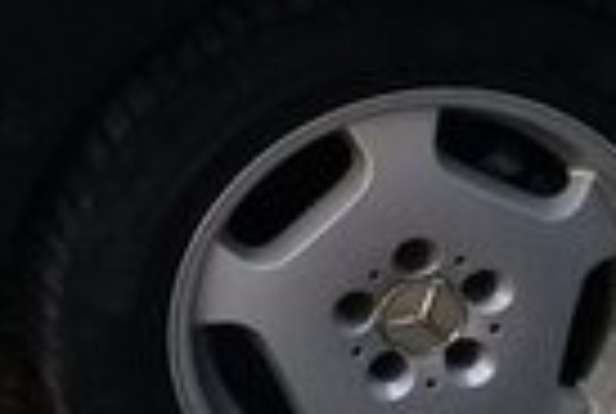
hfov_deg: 12.2
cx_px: -468
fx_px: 2658
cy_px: -335
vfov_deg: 8.5
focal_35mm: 155
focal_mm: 3.3
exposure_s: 1/116
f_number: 2.2
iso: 64
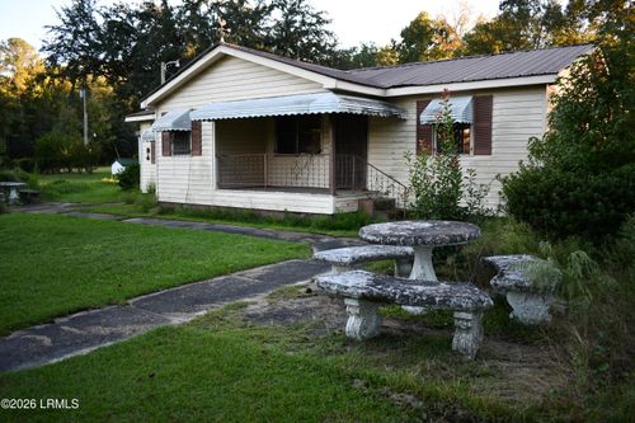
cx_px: 318
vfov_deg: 43.6
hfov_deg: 61.9
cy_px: 212
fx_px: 529
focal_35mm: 30
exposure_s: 1/250
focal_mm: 20
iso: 450
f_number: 3.5
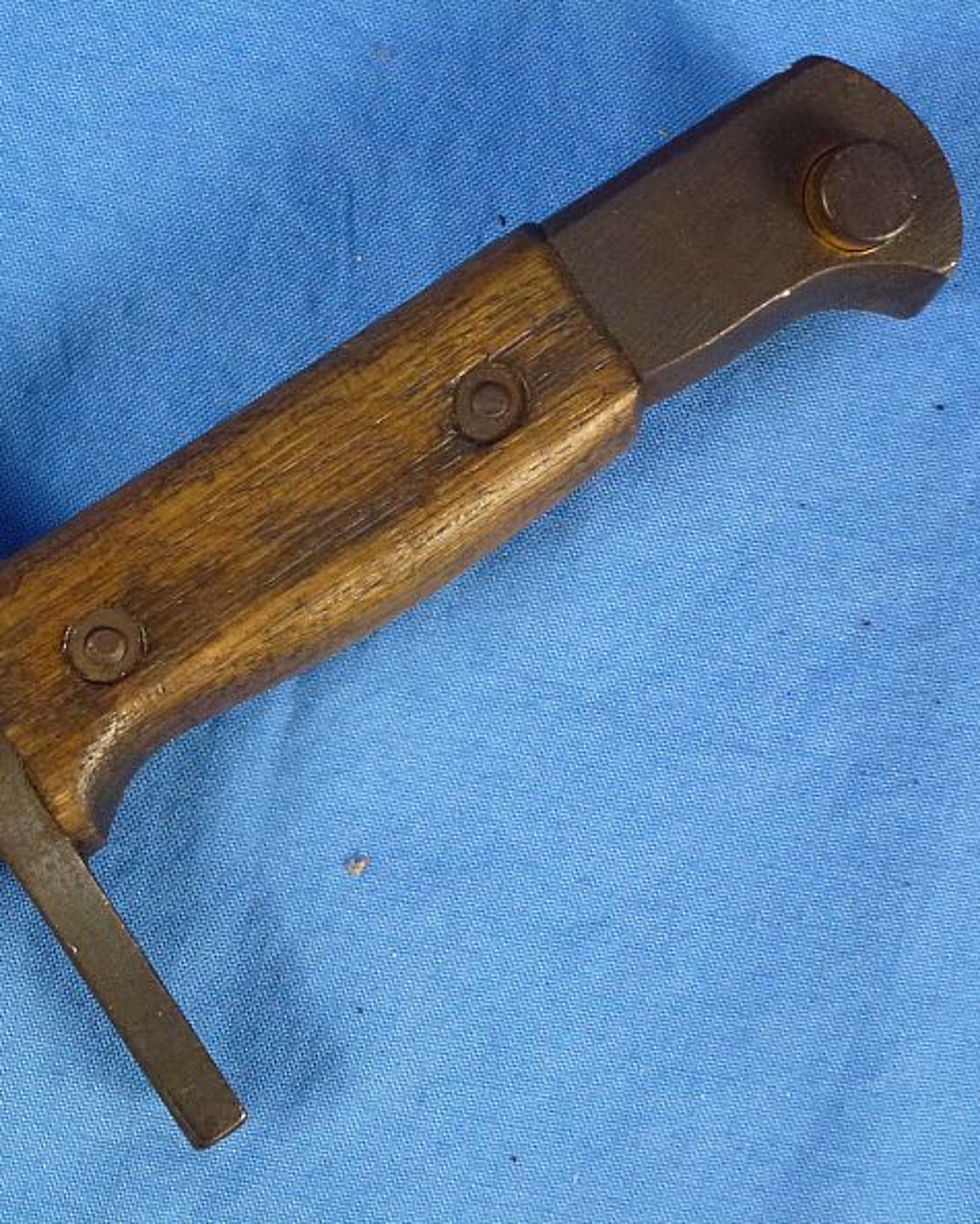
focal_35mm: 75
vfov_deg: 25.4
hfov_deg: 20.3
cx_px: 231
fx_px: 2717
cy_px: 617
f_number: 4.4
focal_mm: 10.1
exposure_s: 1/60
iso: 400
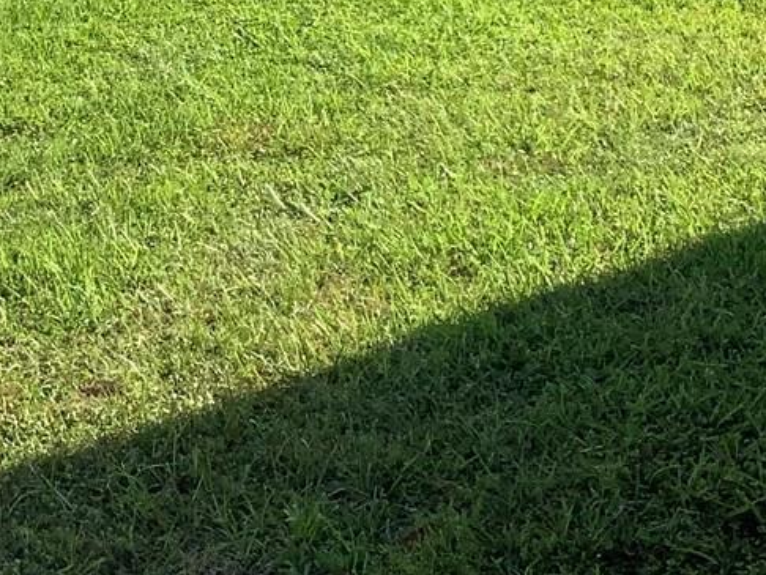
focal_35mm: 102
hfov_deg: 19.1
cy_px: -115
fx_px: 2258
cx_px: 214
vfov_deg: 14.1
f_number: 2.4
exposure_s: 1/1199
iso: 25
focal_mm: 3.3
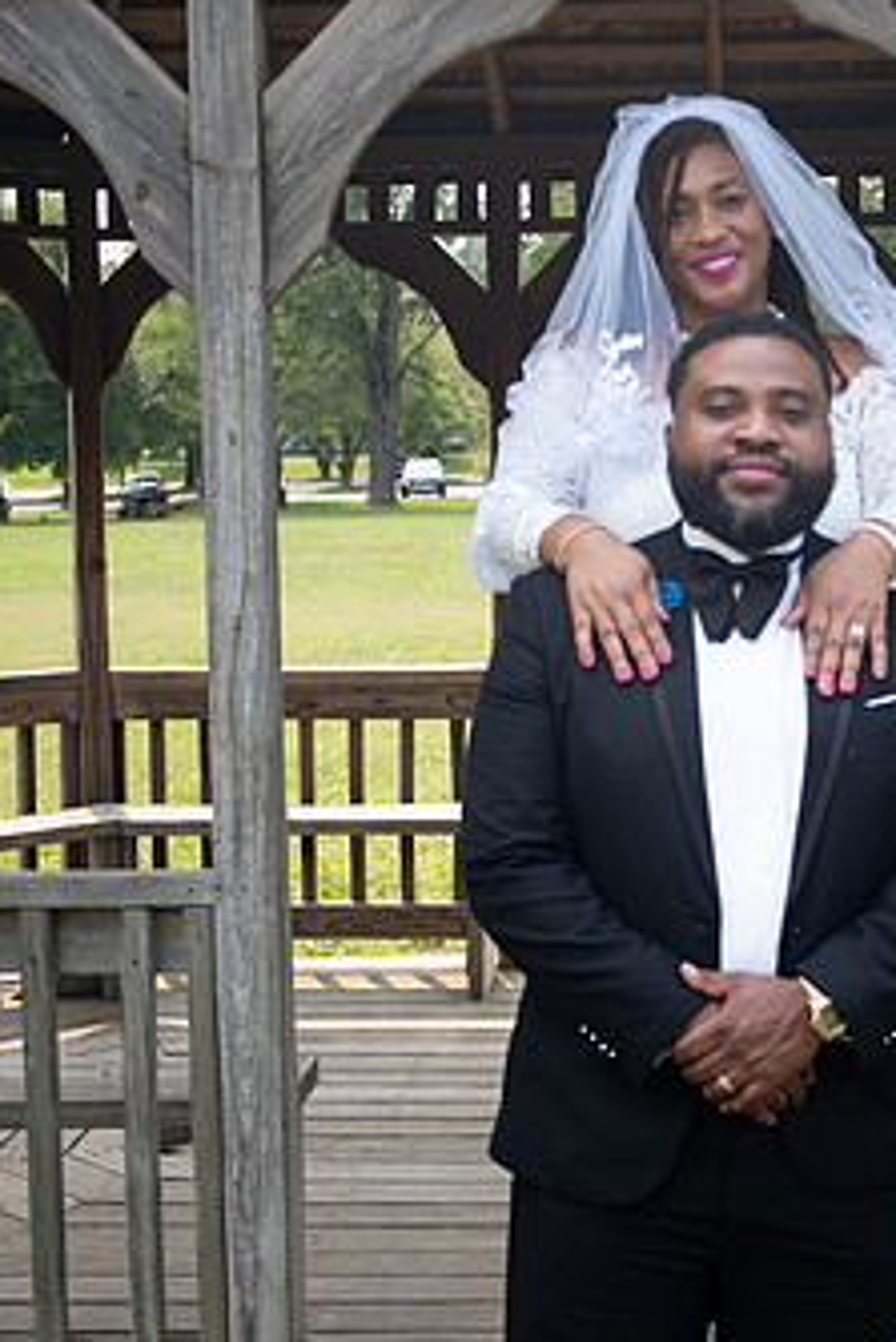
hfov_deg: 18.5
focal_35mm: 73
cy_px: 613
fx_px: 2722
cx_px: 743
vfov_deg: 27.7
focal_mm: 41
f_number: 4.2
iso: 800
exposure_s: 1/1600
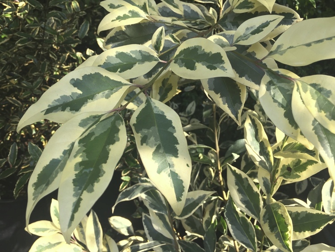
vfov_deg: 48.3
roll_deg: -4.2
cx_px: 168
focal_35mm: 29
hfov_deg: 61.6
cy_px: 126
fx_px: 281
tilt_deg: -20.2
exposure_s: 1/120
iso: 32
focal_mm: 4.15
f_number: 2.2
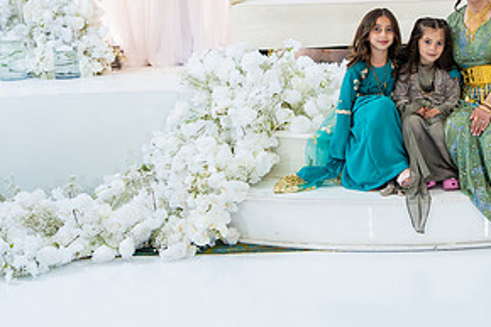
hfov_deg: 31.9
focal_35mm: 60
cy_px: 92
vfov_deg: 22.4
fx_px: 818
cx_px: 435
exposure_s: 1/160
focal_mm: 30
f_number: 2.8
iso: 500
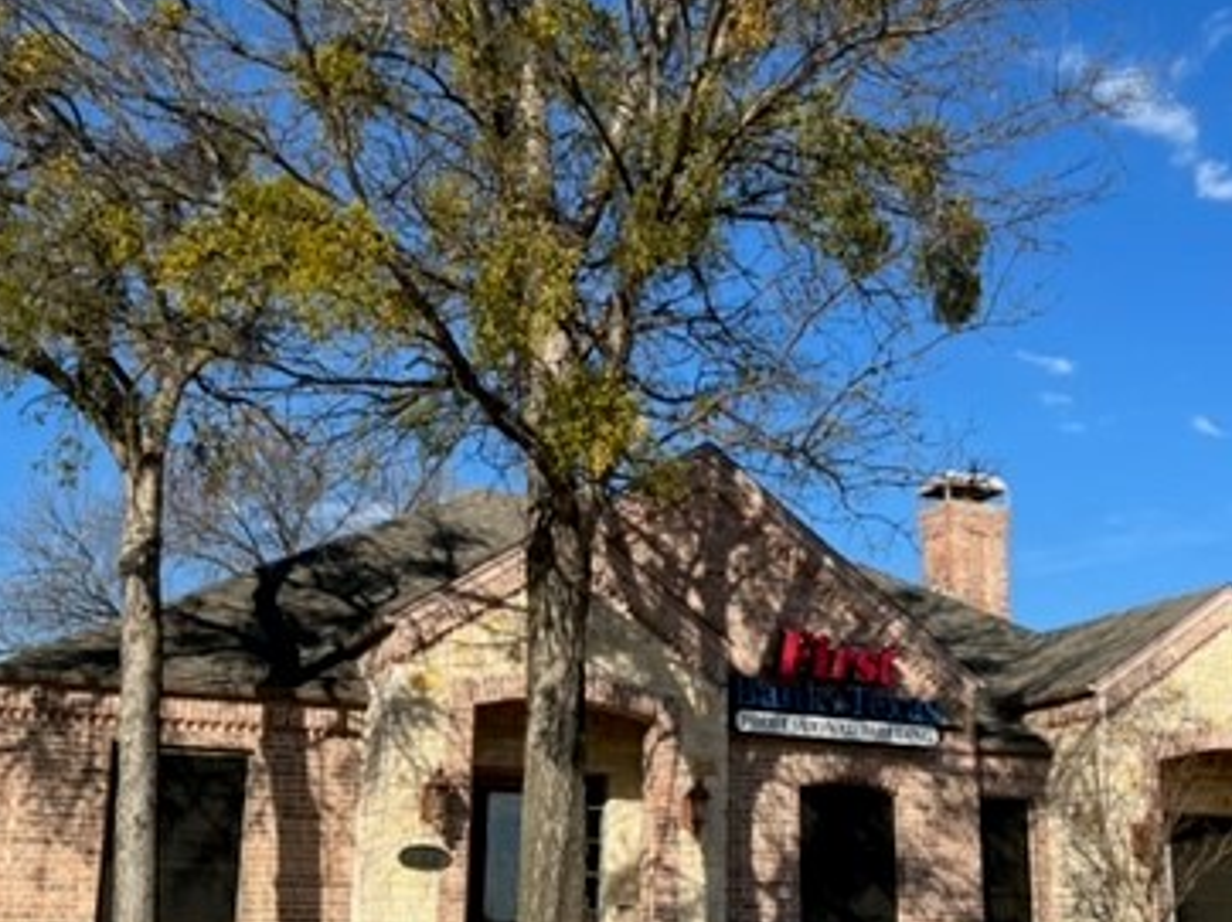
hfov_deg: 41.2
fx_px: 1636
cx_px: 691
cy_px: 578
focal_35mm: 46
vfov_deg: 31.3
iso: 50
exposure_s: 1/4630
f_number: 1.5
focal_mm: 5.7
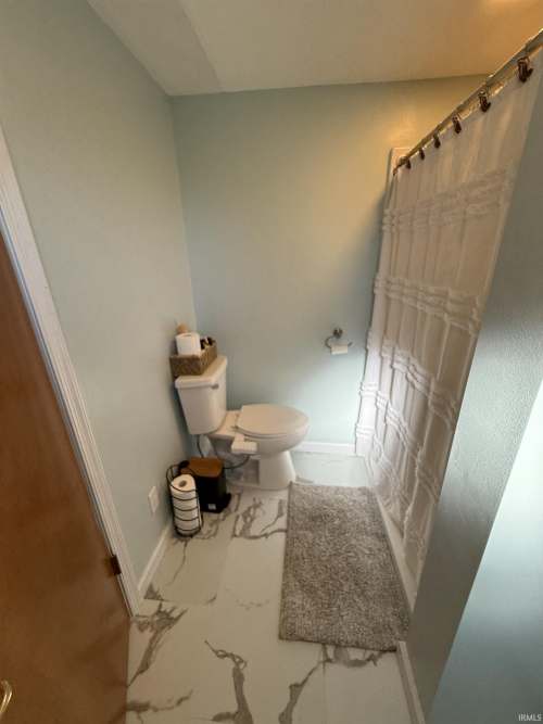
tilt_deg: -21.2
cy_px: 362
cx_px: 272
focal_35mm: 14
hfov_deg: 85.7
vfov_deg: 102.1
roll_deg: +1.1
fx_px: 293
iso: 64
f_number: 2.2
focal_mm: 2.22
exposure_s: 1/155
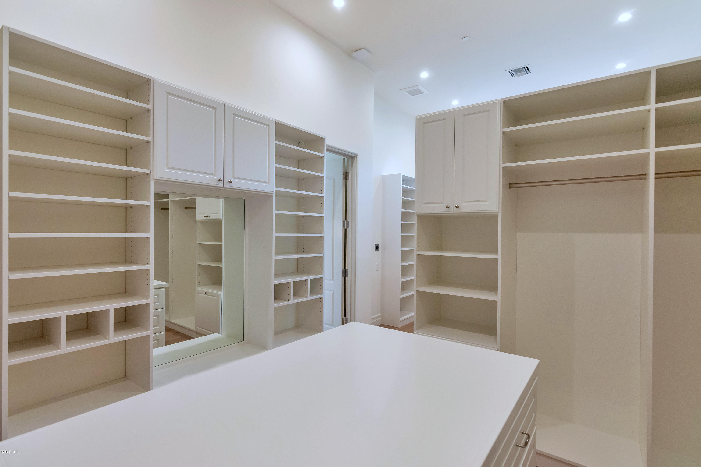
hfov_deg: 95.0
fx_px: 321
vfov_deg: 72.1
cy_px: 234
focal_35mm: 16
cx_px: 350
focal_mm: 11
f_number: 5
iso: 1000
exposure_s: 1/80
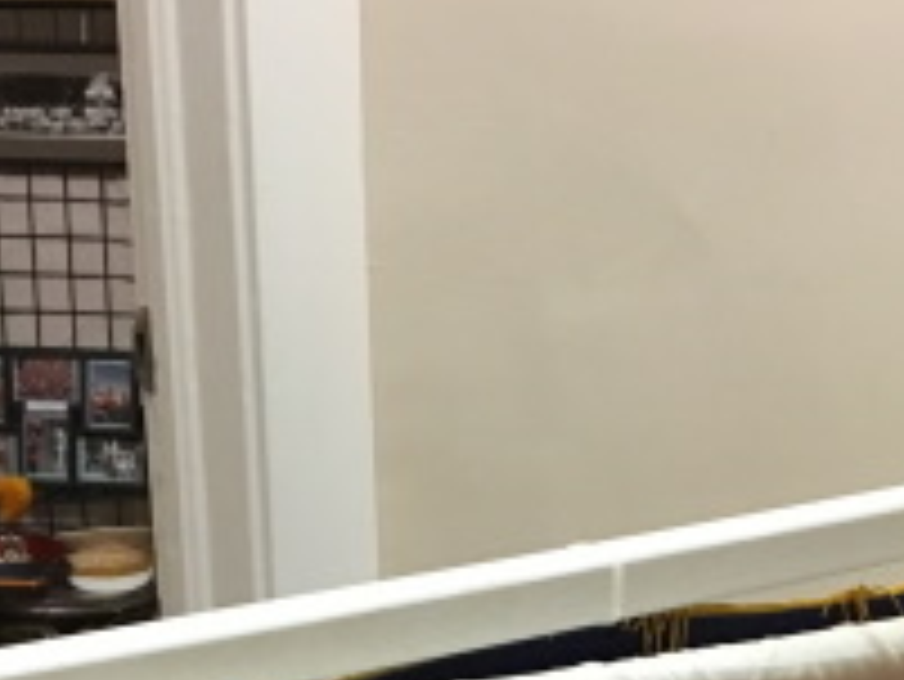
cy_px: 1076
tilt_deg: -23.8
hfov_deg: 20.4
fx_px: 2509
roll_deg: +0.1
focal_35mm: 96
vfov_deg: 14.2
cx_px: 555
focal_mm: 4.15
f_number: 2.2
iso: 200
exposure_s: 1/30
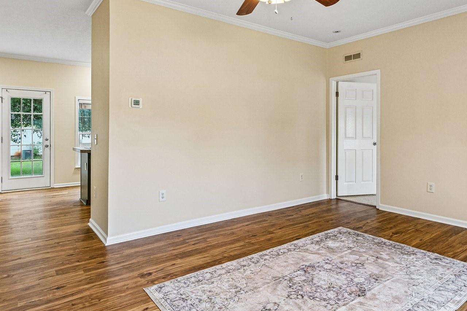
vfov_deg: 52.9
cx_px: 245
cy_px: 132
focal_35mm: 24
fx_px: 311
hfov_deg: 73.7
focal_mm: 15
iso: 400
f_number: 8
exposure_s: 1/13
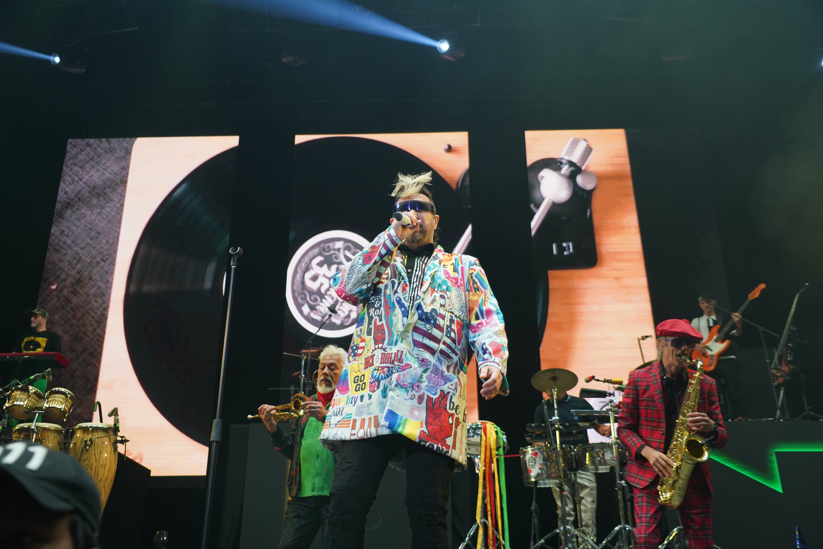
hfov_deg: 55.8
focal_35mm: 34
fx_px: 777
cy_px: 274
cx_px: 412
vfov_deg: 38.9
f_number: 4
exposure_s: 1/160
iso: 1000
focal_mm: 34
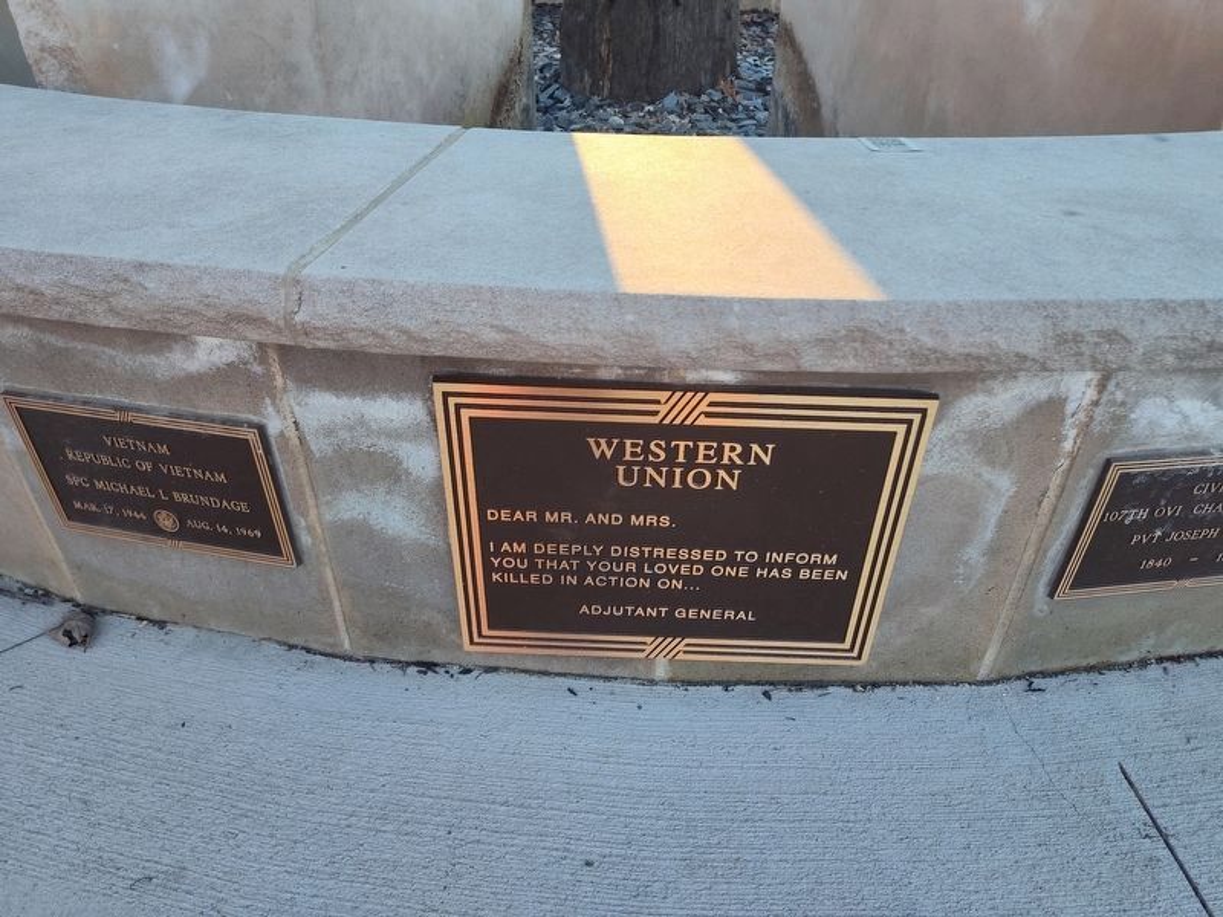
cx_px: 612
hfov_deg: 73.9
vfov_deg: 58.9
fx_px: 813
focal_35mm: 23
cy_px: 458
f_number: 1.8
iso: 104
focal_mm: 5.56
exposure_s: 1/120
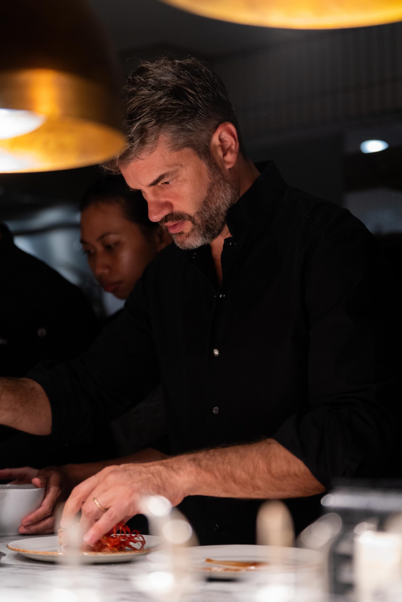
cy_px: 301
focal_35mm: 70
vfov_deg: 28.8
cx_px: 201
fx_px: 1172
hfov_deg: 19.5
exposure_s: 1/500
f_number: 2.8
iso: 3200
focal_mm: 70
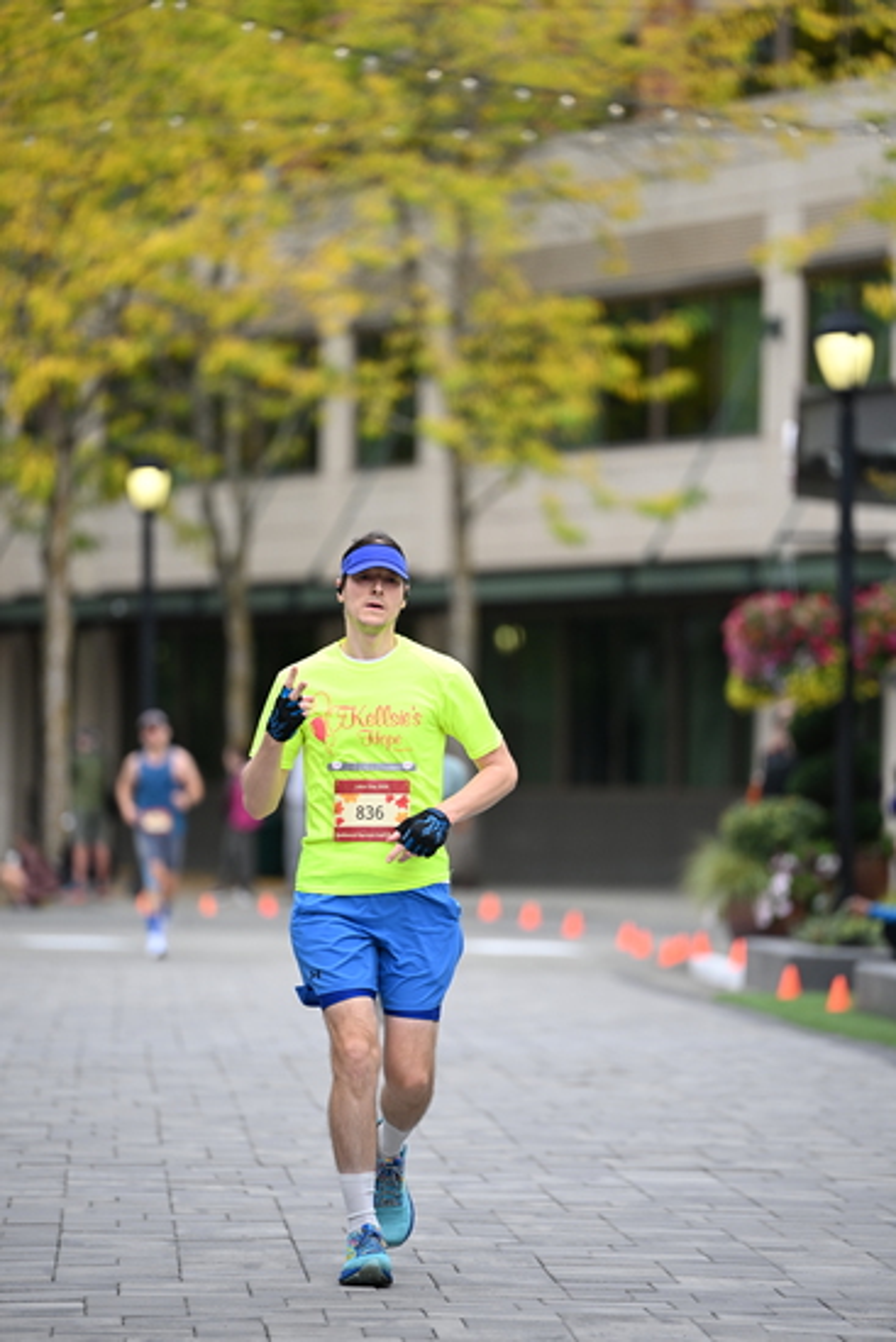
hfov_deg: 6.9
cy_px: 671
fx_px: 7461
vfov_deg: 10.3
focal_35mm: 200
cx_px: 448
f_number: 2.8
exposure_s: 1/2000
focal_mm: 200
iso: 640
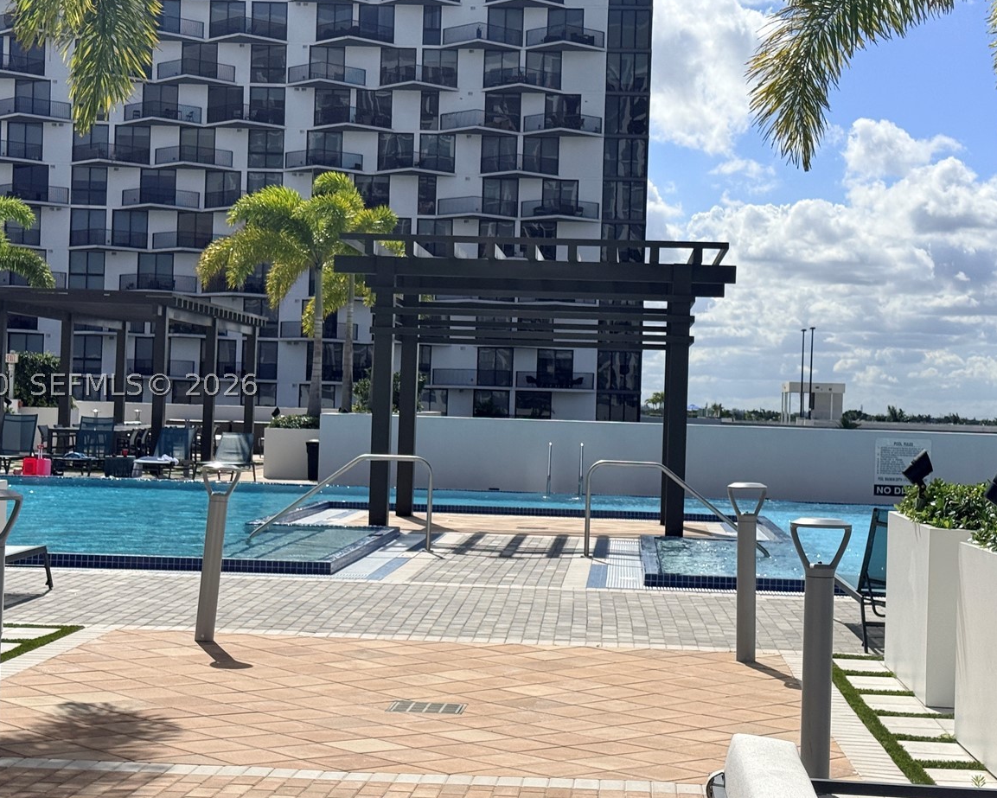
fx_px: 1918
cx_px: 523
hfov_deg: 29.1
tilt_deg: +1.1
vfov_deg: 23.5
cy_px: 385
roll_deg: -1.6
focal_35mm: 65
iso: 64
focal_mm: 6.76
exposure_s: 1/9901
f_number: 1.78
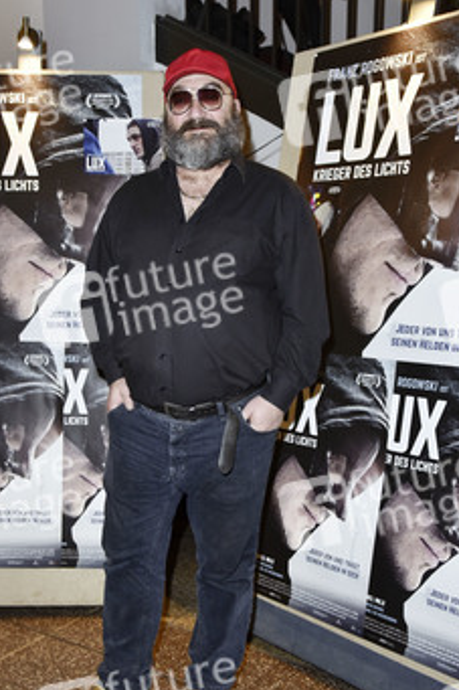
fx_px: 785
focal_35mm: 41
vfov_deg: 47.2
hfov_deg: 32.6
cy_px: 403
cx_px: 198
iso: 1600
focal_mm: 35
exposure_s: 1/125
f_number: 5.6
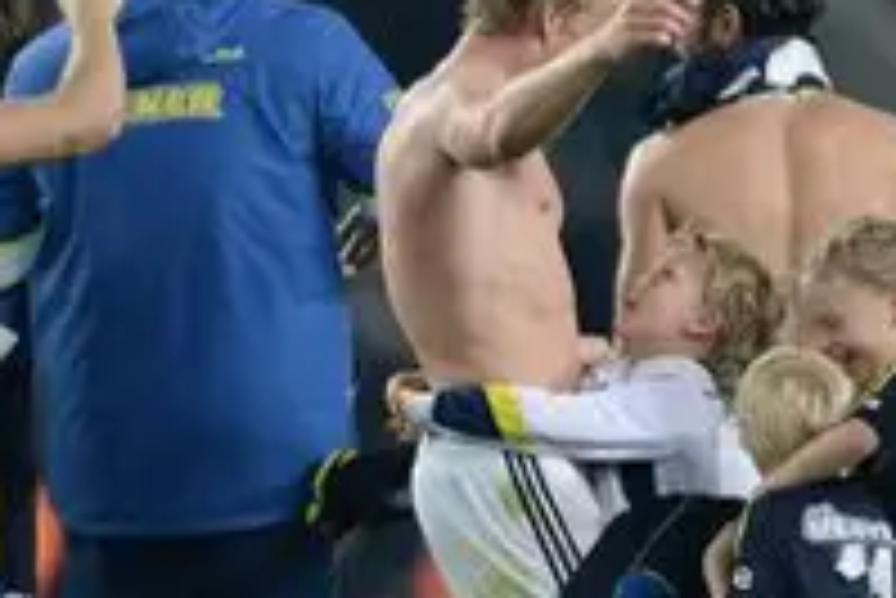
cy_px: 274
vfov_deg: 0.8
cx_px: 648
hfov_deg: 1.2
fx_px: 44059
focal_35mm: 1769
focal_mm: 400
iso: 2000
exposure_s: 1/1250
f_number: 3.5
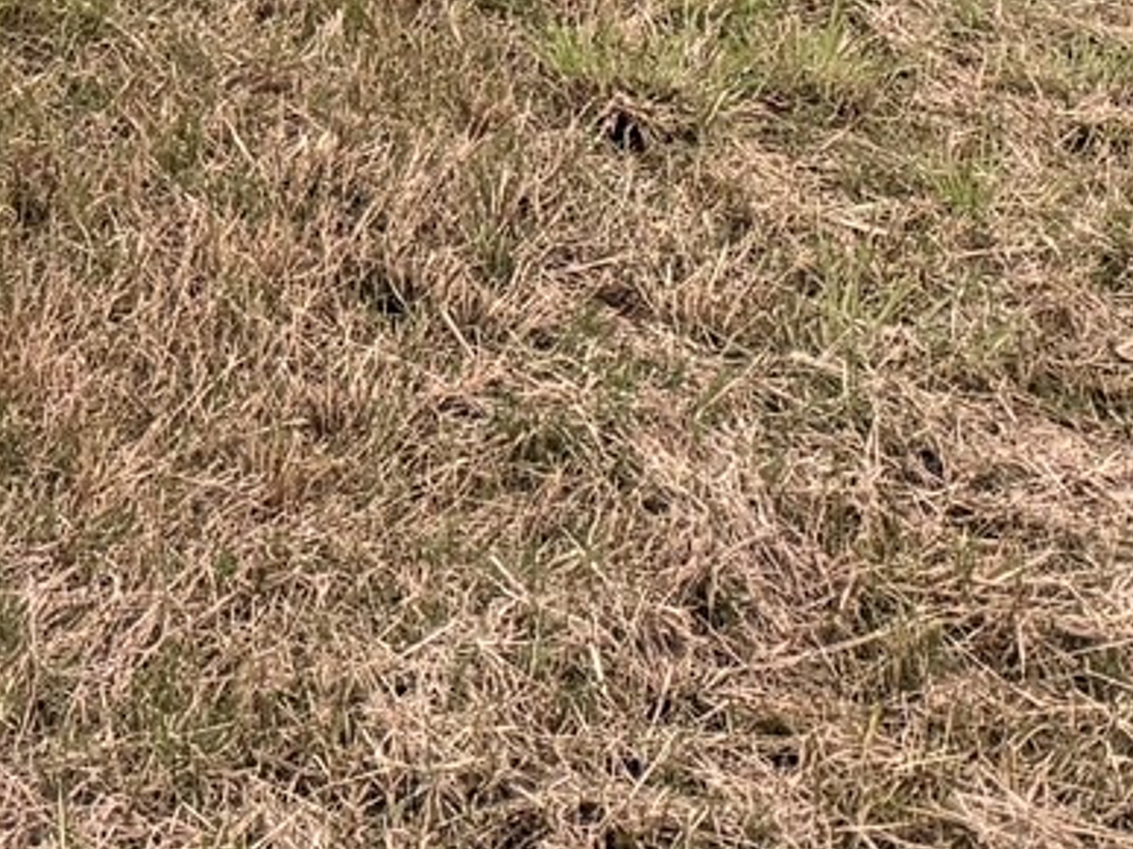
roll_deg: -3.5
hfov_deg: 13.7
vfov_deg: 10.1
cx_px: -969
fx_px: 4155
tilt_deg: -4.4
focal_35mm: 127
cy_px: -1230
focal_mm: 6.76
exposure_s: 1/60
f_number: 1.78
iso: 250
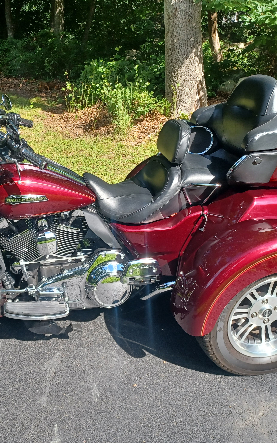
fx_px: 435
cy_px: 223
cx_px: 95
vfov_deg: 54.0
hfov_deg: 35.0
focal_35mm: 36
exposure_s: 1/118
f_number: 1.8
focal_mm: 4.6
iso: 32
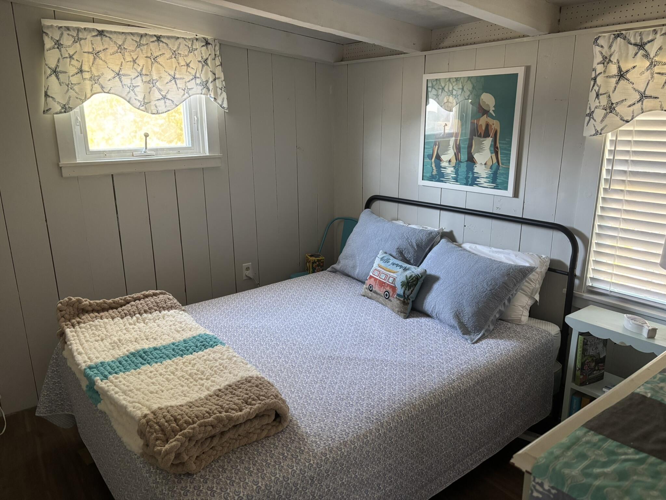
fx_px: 500
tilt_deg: -15.5
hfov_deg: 67.3
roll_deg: +1.2
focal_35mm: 26
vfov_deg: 53.1
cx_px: 333
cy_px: 250
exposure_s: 1/60
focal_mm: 5.96
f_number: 1.6
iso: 320
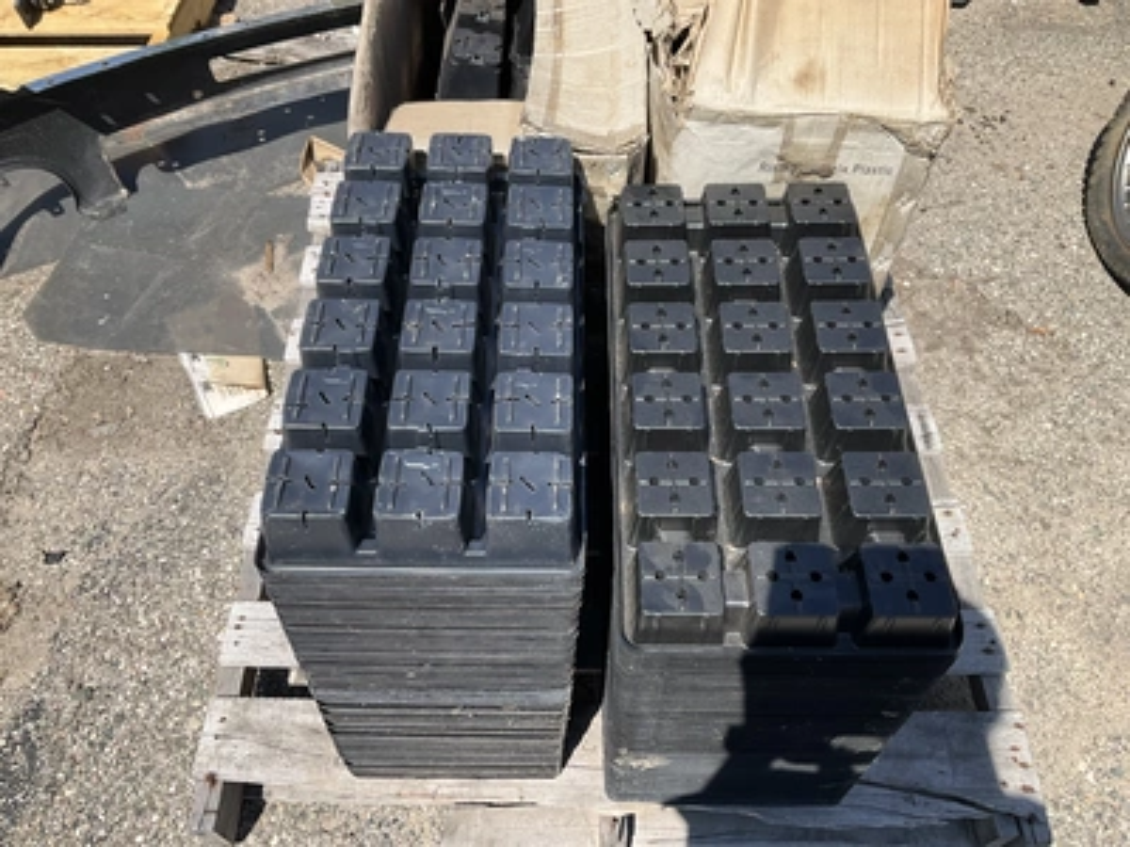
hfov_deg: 61.7
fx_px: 947
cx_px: 565
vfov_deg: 48.2
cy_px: 424
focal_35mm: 29
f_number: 1.8
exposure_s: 1/1490
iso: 25
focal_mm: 3
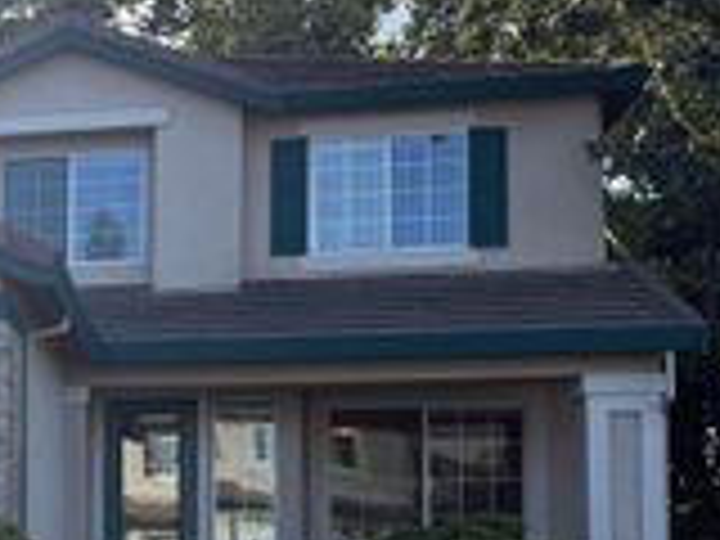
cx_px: -153
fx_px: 1560
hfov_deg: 23.6
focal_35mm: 75
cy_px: 475
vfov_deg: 19.3
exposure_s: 1/2000
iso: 100
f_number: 1.78
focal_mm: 6.76
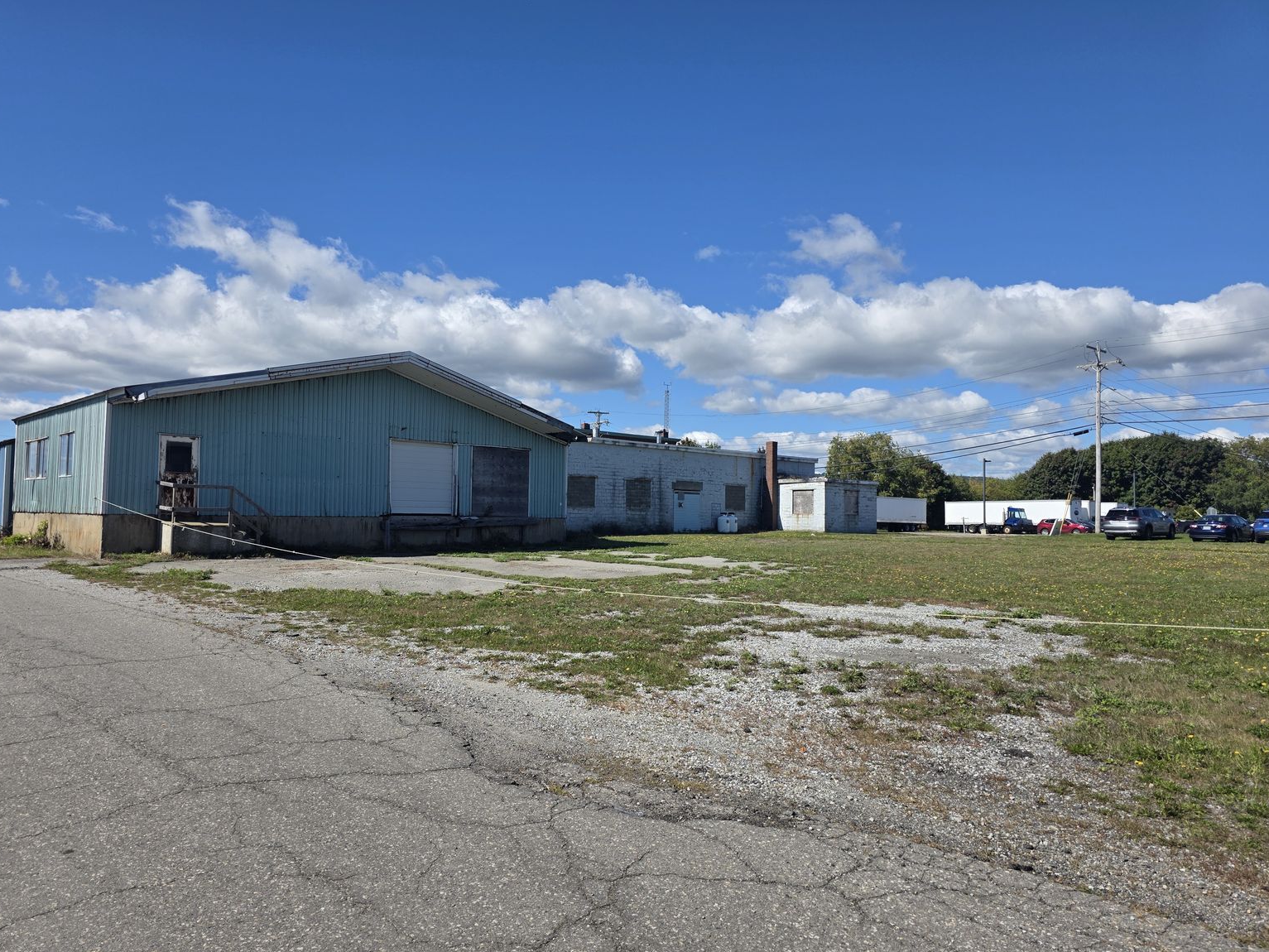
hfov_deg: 71.6
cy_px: 483
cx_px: 612
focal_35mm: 24
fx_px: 880
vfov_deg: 56.8
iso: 80
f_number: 1.7
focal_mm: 6.3
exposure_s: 1/7333
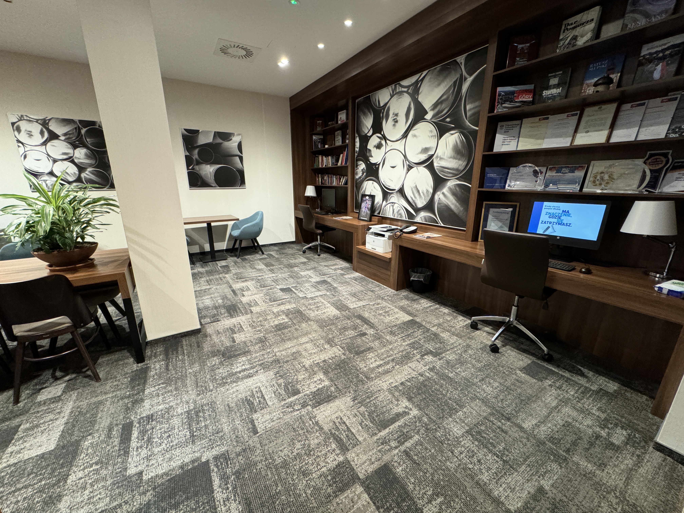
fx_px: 277
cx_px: 342
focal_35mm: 14
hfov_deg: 102.1
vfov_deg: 85.7
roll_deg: -0.1
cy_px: 256
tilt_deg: -15.6
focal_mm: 2.22
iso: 500
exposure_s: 1/49
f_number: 2.2
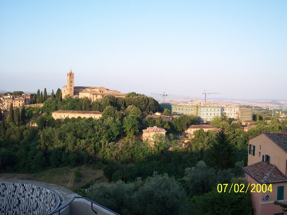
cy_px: 108
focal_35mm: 38
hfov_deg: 49.0
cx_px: 144
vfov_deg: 37.7
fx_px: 315
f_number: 2.8
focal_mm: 8
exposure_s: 1/500
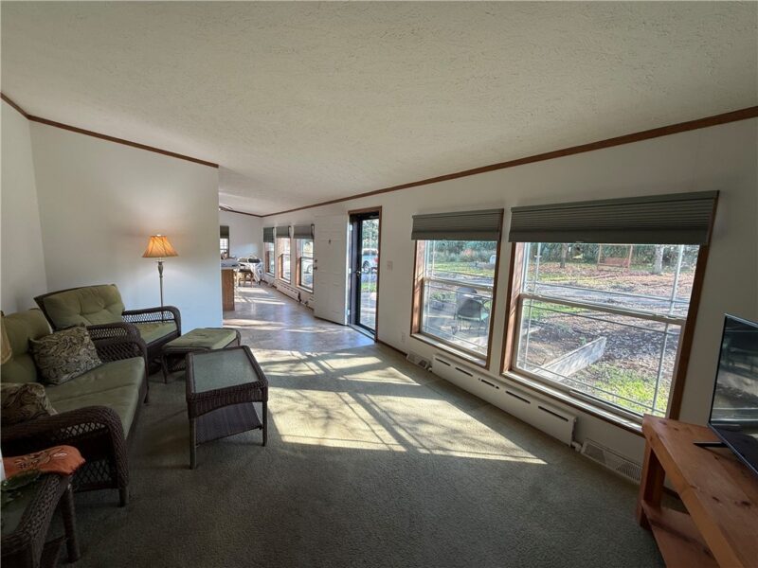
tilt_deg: -7.4
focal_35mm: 14
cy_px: 284
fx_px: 307
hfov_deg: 102.1
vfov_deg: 85.7
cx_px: 379
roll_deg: -2.1
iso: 64
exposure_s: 1/120
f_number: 2.2
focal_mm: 2.22
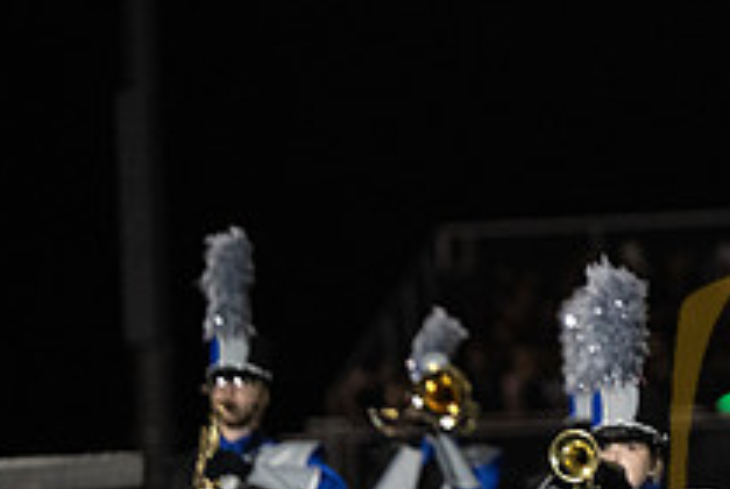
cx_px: 964
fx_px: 7594
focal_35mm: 374
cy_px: 582
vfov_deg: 3.7
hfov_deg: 5.5
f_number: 2.8
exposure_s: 1/1250
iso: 5000
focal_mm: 135
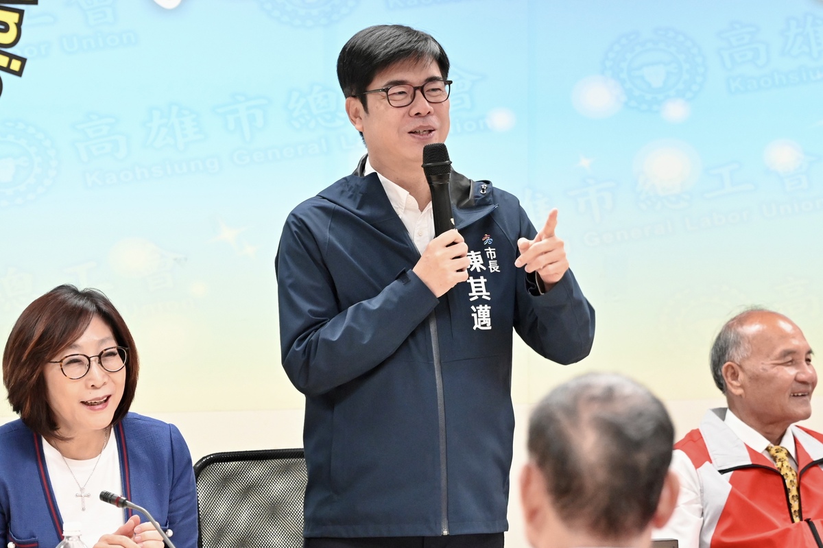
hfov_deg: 11.4
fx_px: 4113
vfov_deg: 7.6
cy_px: 274
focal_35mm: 180
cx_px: 412
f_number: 4
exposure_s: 1/160
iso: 4000
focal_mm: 120
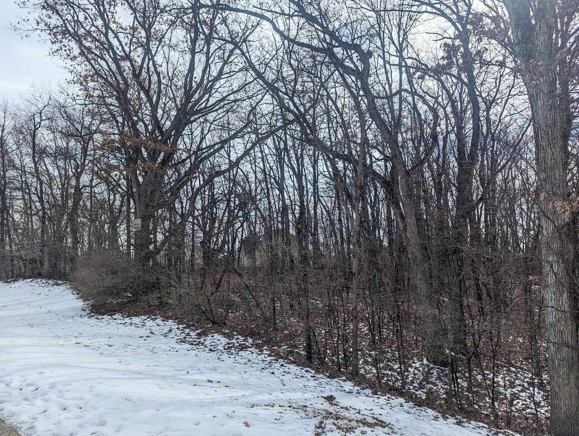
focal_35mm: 28
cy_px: 233
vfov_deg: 49.8
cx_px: 311
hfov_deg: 63.3
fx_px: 469
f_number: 1.85
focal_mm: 6.81
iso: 43
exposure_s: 1/3534
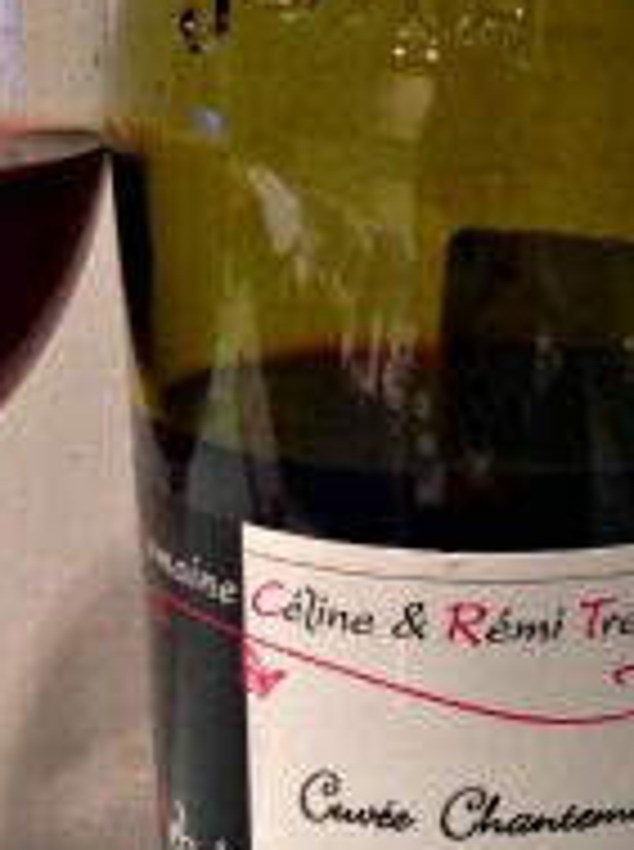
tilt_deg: -16.5
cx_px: 486
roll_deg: -1.0
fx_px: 1715
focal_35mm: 70
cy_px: 477
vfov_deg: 27.8
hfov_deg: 20.8
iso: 250
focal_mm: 4.12
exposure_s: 1/20
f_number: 2.4
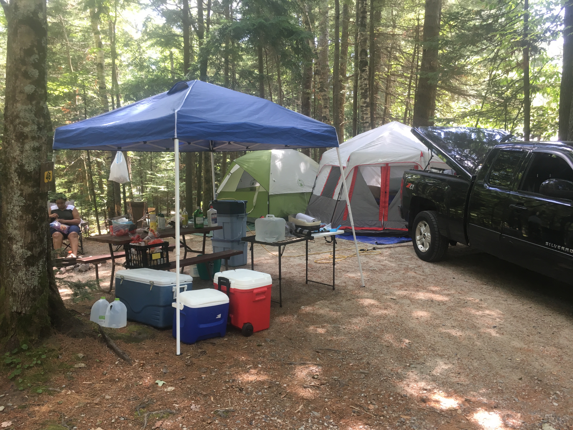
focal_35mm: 29
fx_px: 480
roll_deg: +1.2
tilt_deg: -7.9
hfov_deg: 61.7
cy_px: 215
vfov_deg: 48.2
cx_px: 286
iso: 25
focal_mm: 4.15
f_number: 2.2
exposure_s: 1/40
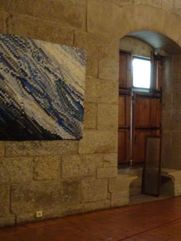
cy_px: 135
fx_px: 363
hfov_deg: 24.6
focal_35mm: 52
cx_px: 231
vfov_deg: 36.8
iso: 800
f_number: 3.5
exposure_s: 1/10
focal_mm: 4.1
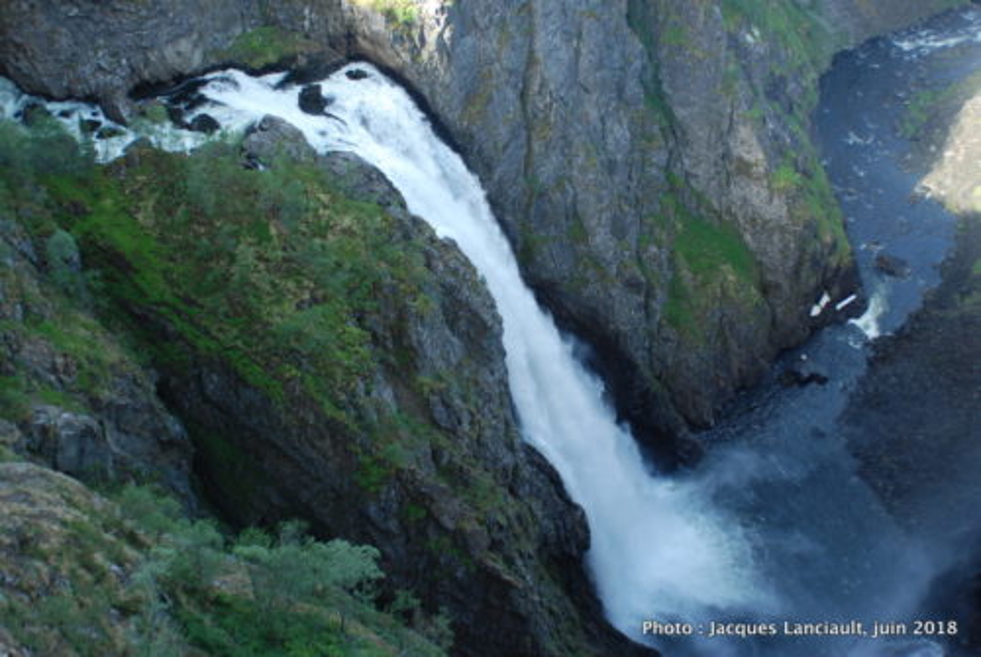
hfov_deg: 46.3
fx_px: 1146
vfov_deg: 32.0
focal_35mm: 42
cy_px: 328
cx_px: 490
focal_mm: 28
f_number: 3.5
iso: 320
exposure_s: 1/250
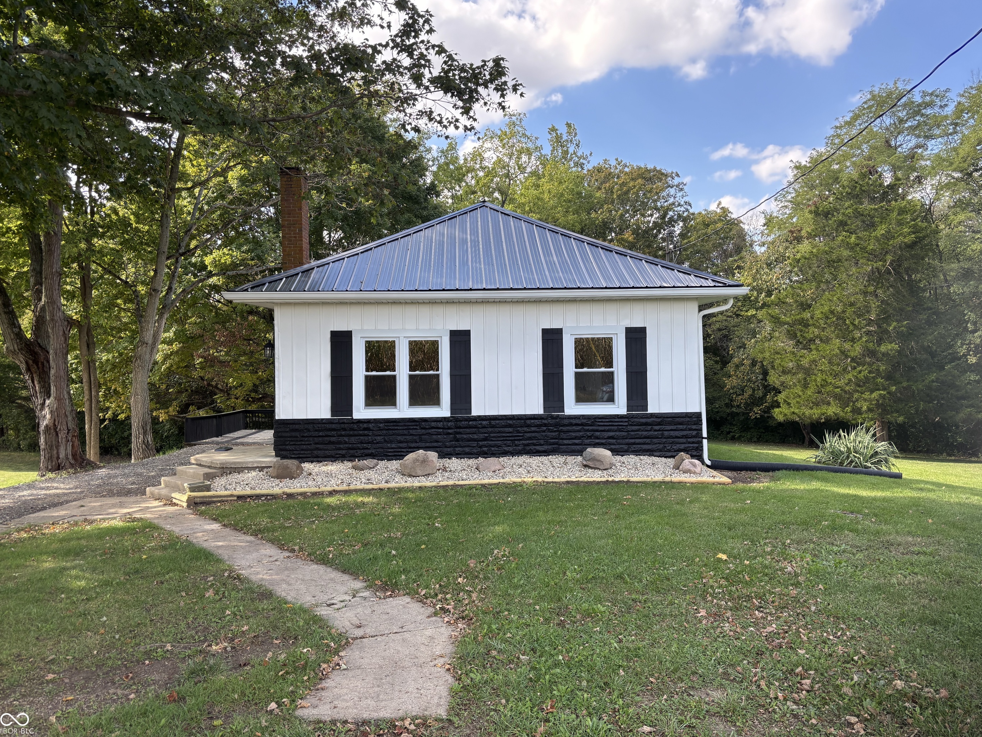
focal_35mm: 27
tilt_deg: +0.5
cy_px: 360
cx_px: 495
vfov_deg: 51.4
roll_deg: +0.3
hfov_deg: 65.3
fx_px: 766
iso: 50
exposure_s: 1/495
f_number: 1.6
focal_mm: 5.96
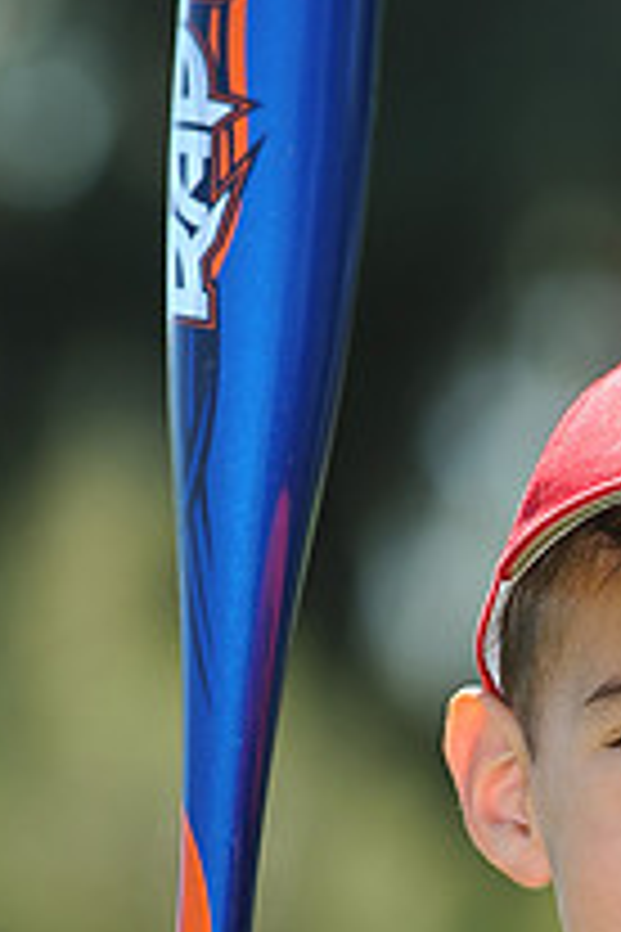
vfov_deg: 3.7
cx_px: 554
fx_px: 14489
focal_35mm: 560
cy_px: 1085
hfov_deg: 2.5
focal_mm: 200
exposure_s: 1/320
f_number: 5.6
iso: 200
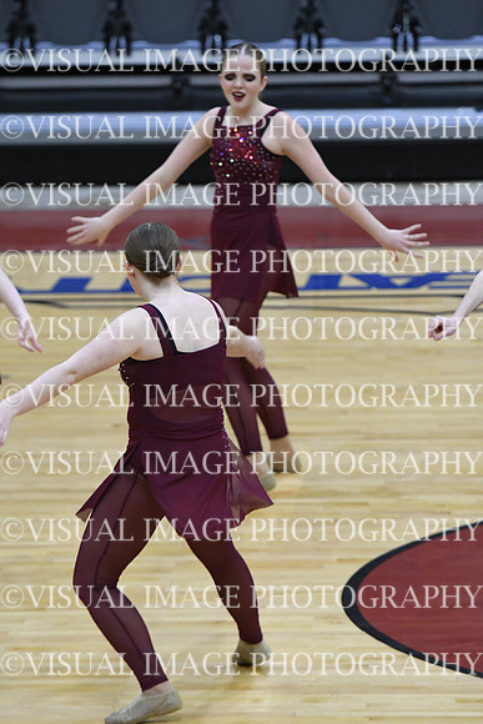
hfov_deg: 5.1
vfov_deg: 7.6
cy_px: 362
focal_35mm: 270
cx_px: 242
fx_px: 5430
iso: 4000
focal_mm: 180
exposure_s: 1/400
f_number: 3.5
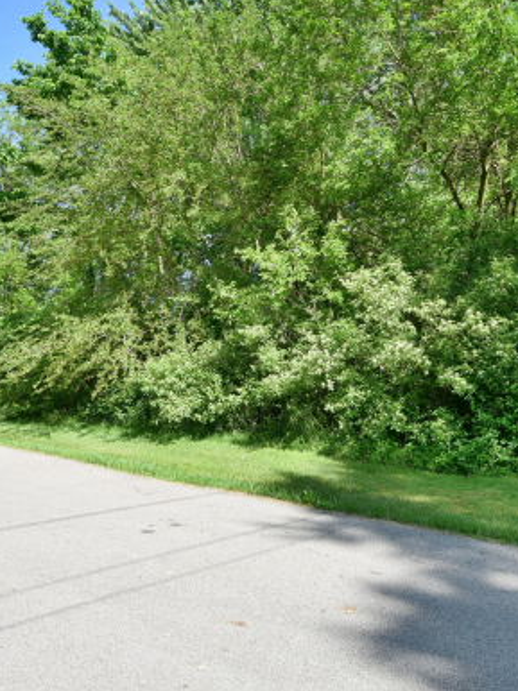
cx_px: 282
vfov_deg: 63.4
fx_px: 559
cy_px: 324
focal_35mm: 28
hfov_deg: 49.6
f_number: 10
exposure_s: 1/40
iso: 100
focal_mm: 10
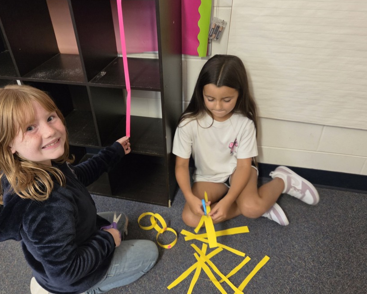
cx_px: 165
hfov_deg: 62.1
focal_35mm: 28
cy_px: 156
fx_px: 304
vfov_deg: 51.5
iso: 1600
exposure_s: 1/120
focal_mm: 5.4
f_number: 1.8
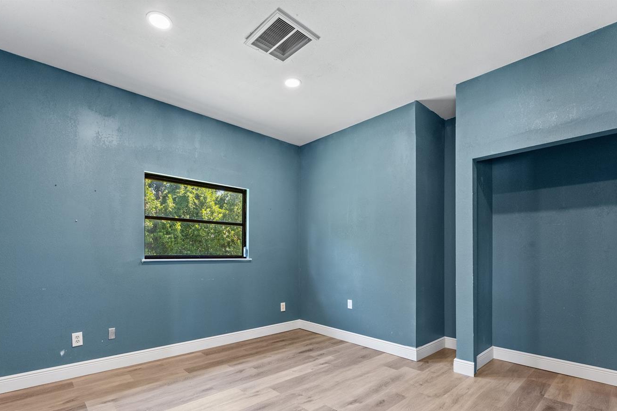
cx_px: 294
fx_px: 291
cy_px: 249
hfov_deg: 93.2
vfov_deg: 69.7
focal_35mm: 17
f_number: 10
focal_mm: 14
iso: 3200
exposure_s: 1/10
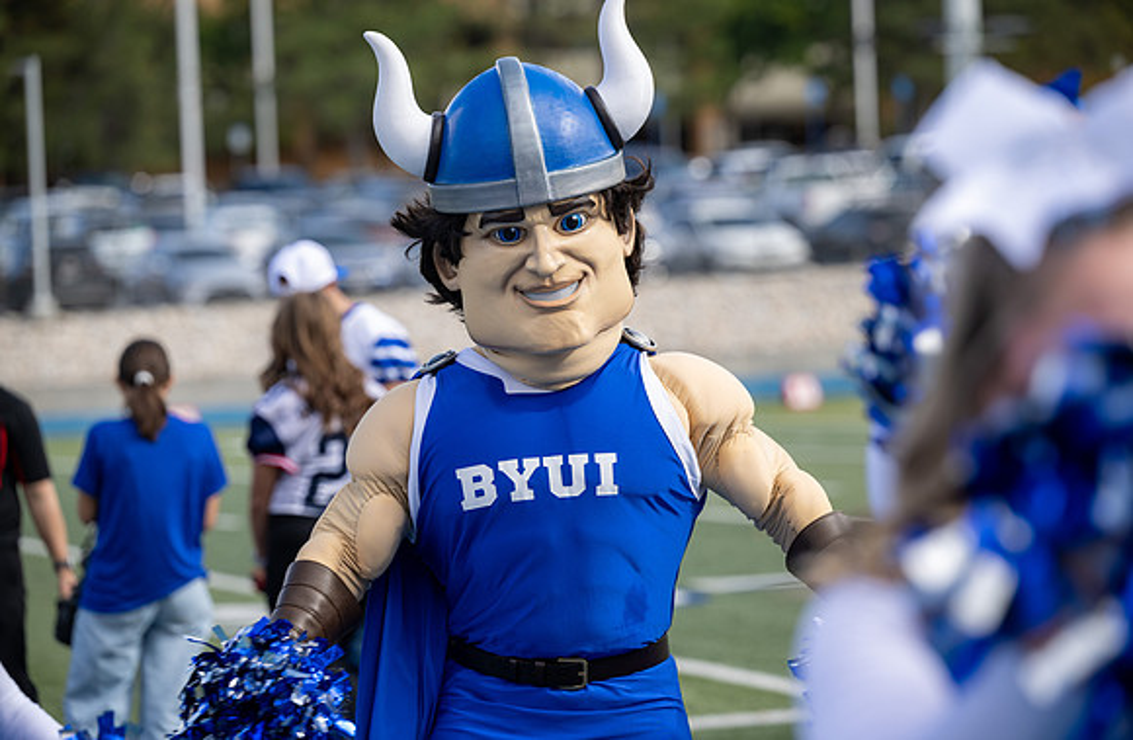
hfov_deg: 13.2
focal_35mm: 156
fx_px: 4878
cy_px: 363
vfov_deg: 8.7
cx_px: 566
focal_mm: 155
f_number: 4
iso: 100
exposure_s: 1/400
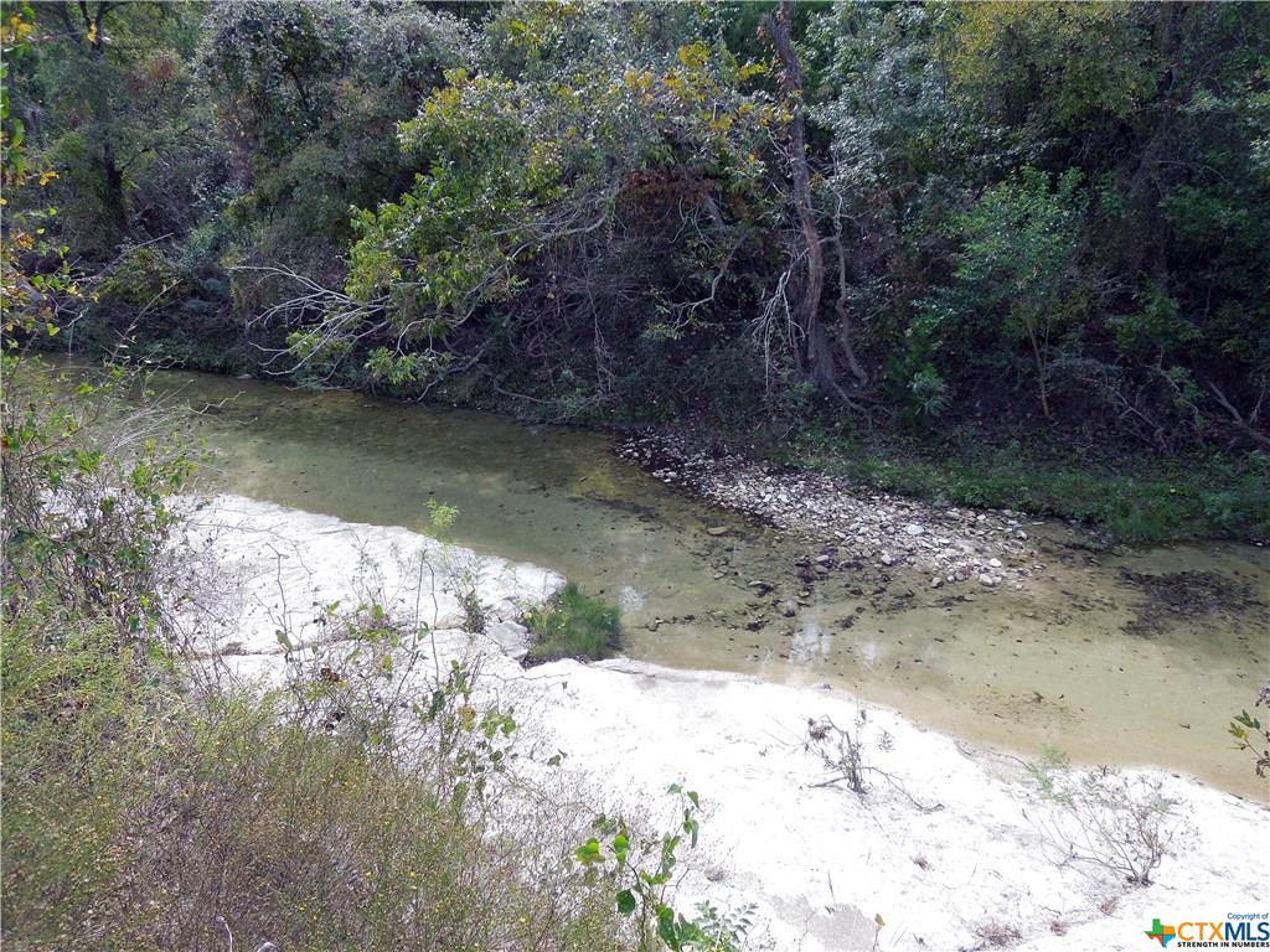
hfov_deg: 69.4
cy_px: 476
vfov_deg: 54.9
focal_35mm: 25
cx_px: 635
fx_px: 917
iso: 100
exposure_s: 1/320
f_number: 3.3
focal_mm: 4.5
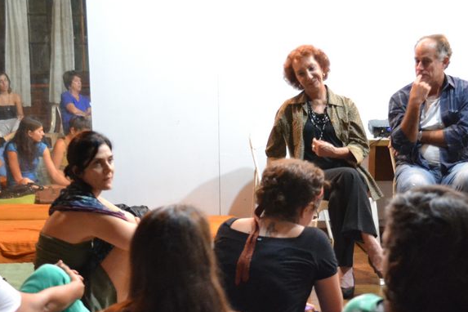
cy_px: 268
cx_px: 252
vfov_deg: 22.5
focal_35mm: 59
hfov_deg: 33.9
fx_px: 767
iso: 3200
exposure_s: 1/8
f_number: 4
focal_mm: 22
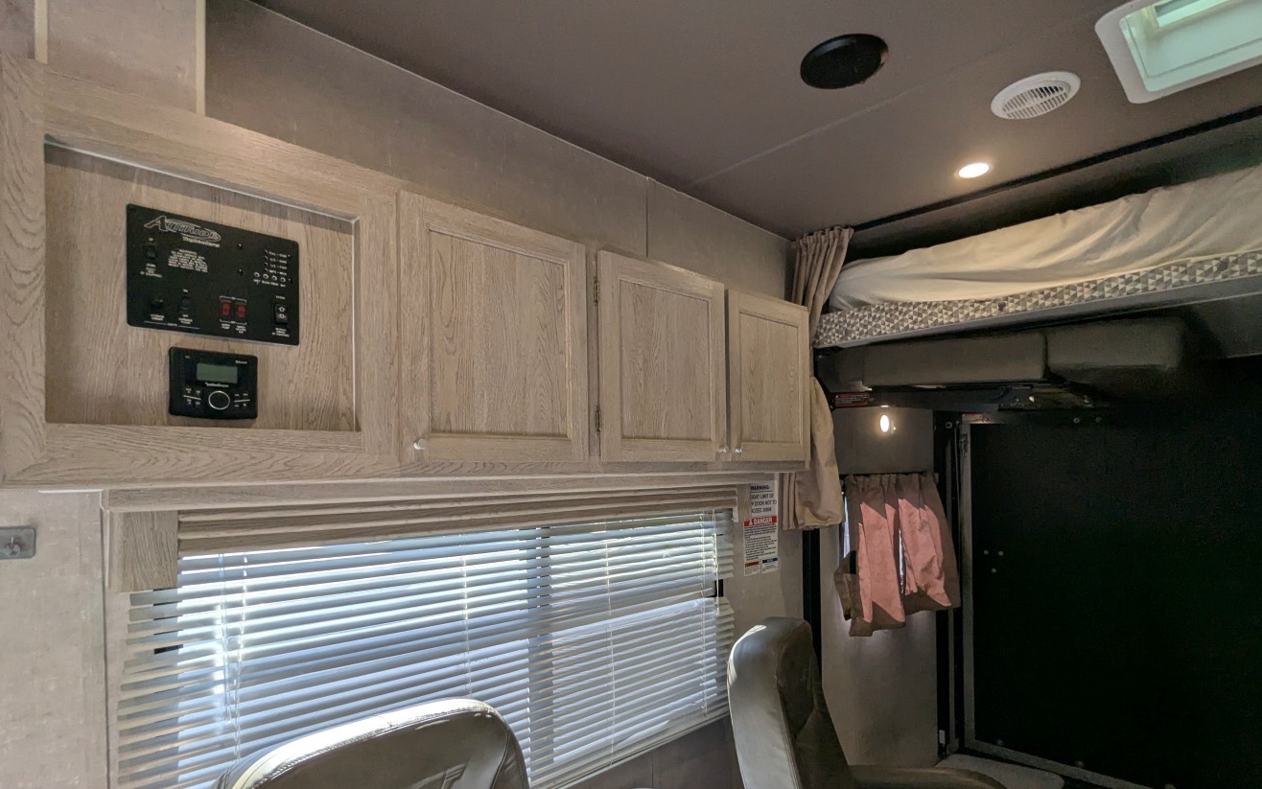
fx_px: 619
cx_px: 641
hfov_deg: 91.1
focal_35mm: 18
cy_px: 463
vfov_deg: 64.6
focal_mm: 2.35
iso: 95
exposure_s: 1/134
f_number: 2.2
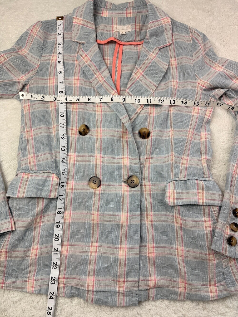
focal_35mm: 24
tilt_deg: -64.0
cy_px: 158
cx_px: 119
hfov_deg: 56.8
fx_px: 220
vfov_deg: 71.6
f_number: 1.78
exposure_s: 1/147
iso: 50
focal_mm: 6.76
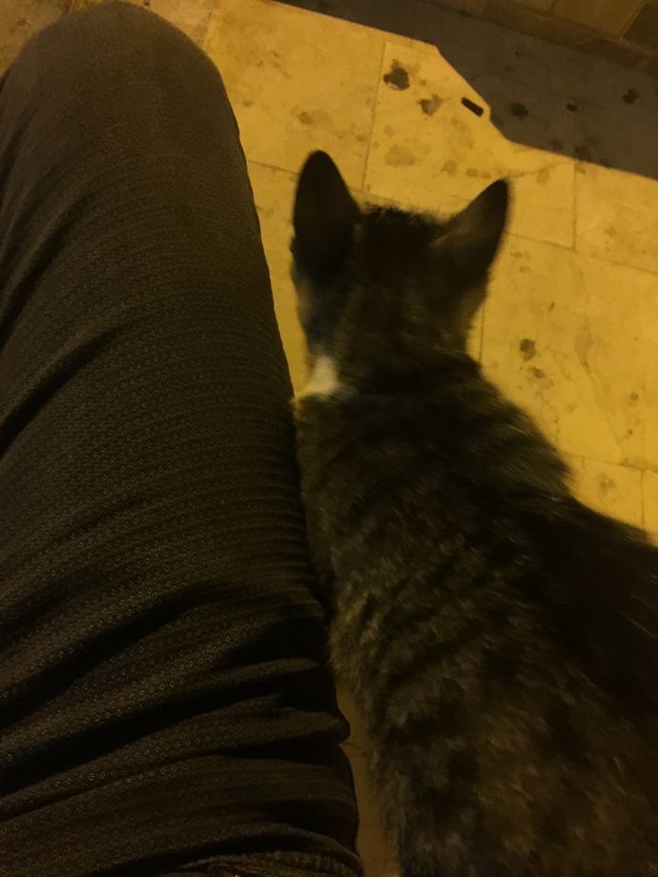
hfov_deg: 48.2
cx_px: 329
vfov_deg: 61.7
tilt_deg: -64.6
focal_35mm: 29
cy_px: 438
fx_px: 735
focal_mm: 4.15
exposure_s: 1/4
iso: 160
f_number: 2.2
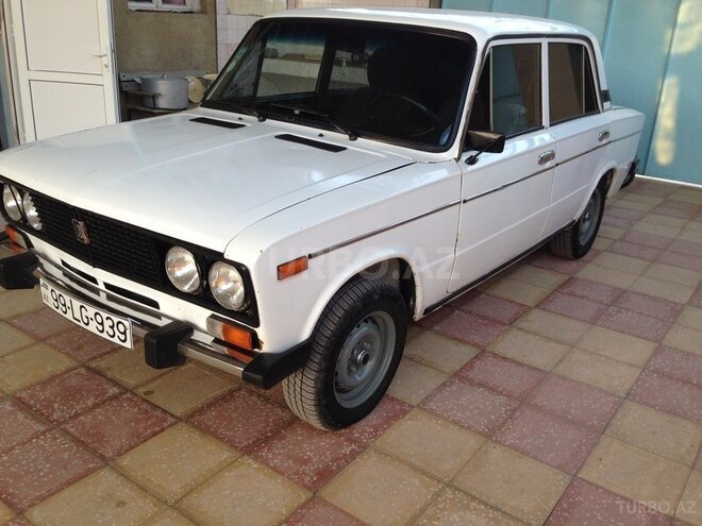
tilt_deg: -20.1
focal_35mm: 33
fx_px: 669
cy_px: 263
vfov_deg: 42.9
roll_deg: -2.8
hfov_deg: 55.4
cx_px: 351
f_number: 2.4
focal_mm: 4.12
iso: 64
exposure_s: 1/60
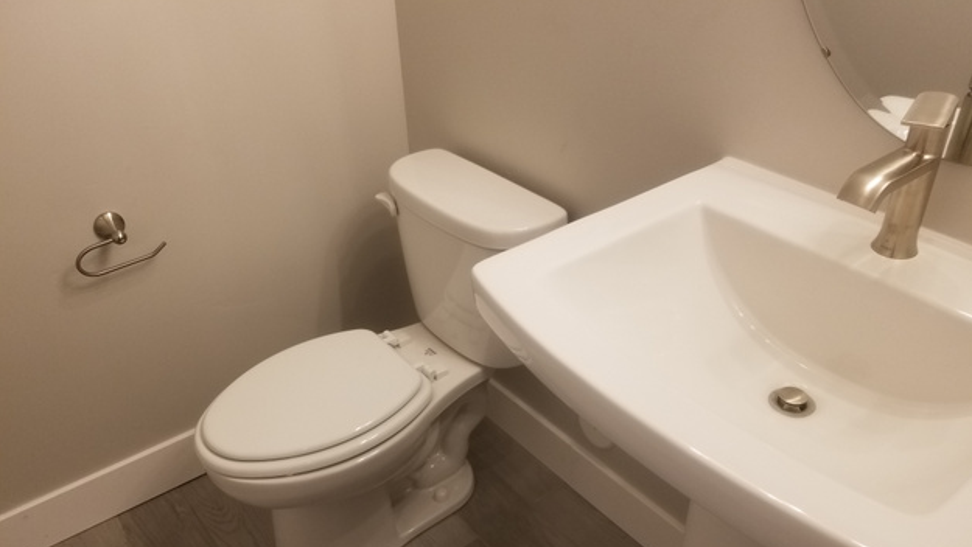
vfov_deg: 39.7
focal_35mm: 29
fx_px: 748
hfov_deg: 66.0
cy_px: 368
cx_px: 496
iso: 100
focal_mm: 4.25
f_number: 1.7
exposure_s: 1/120
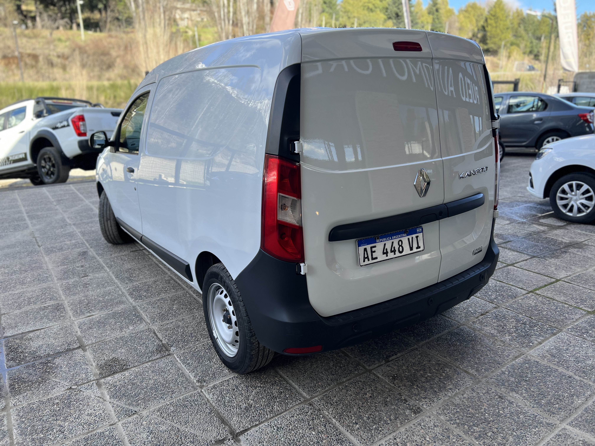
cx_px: 298
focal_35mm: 26
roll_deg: +0.3
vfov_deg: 53.1
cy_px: 223
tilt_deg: -15.8
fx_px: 447
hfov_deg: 67.3
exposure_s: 1/808
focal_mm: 5.7
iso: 50
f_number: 1.5
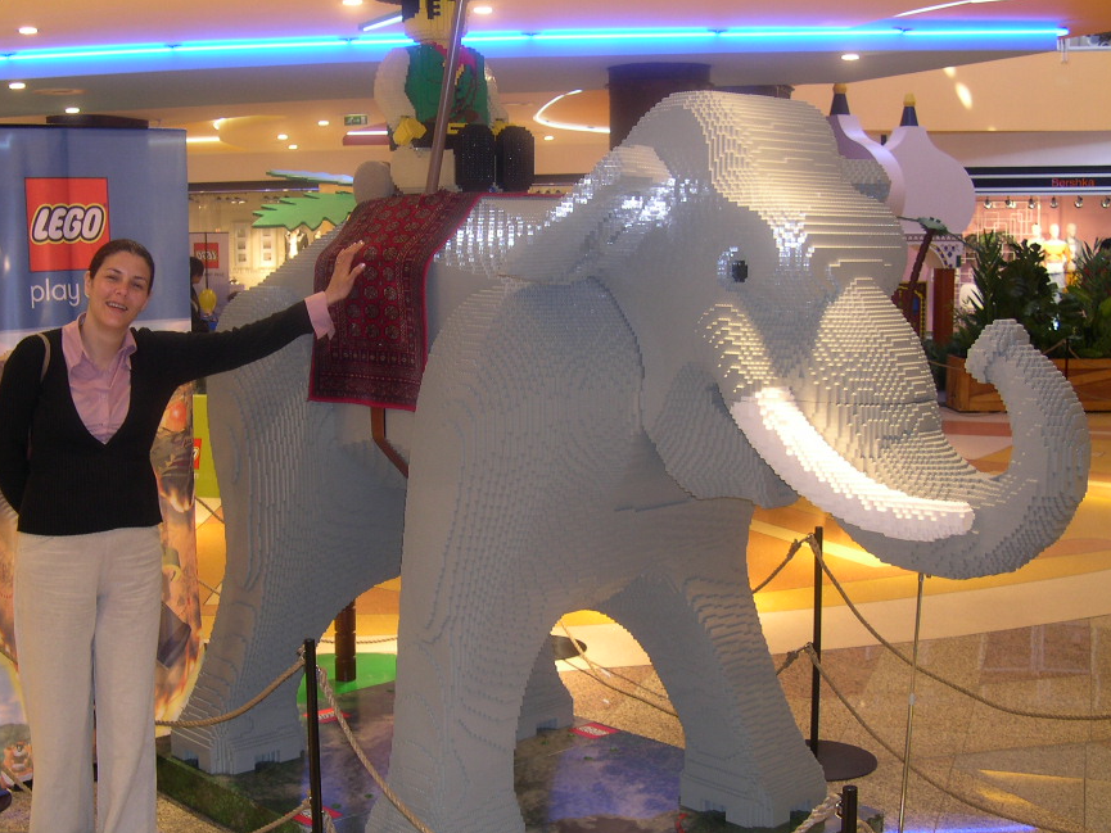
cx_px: 466
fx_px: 1444
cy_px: 429
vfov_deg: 32.2
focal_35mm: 45
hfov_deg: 41.9
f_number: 2.8
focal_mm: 8
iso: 100
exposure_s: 1/30
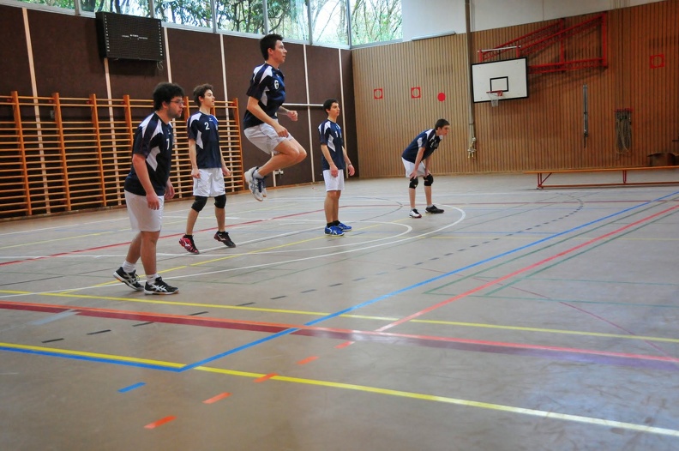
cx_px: 340
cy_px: 226
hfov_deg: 46.4
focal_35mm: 42
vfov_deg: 31.8
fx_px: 791
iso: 1800
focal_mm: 28
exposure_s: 1/250
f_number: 4
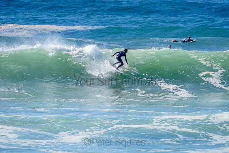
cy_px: 70
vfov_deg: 2.5
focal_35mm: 553
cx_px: 126
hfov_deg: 3.7
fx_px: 3520
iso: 250
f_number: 5.6
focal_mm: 500
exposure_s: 1/2000
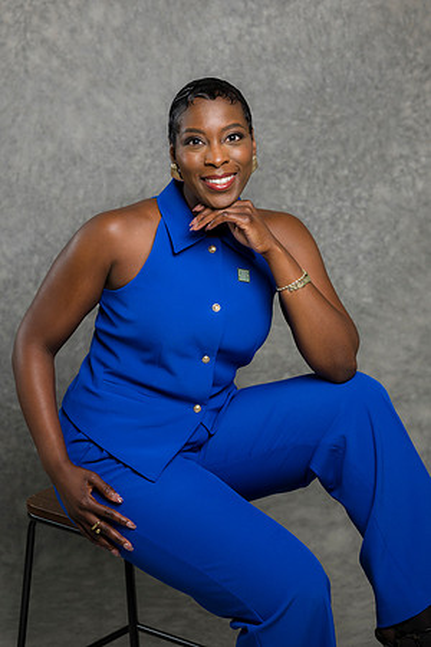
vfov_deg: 23.9
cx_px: 216
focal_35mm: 85
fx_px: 1526
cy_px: 324
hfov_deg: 16.1
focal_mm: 85
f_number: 5
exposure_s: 1/200
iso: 125
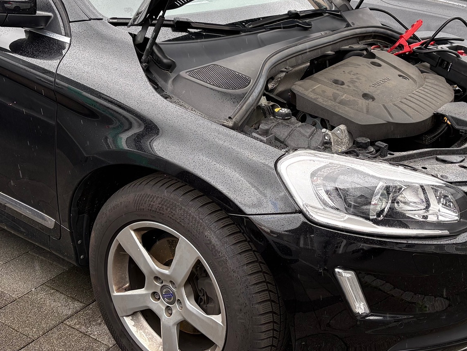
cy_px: 124
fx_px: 621
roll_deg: -2.6
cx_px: 281
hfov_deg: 41.0
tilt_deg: -17.3
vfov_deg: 31.3
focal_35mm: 46
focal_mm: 5.96
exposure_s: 1/399
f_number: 1.6
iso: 64
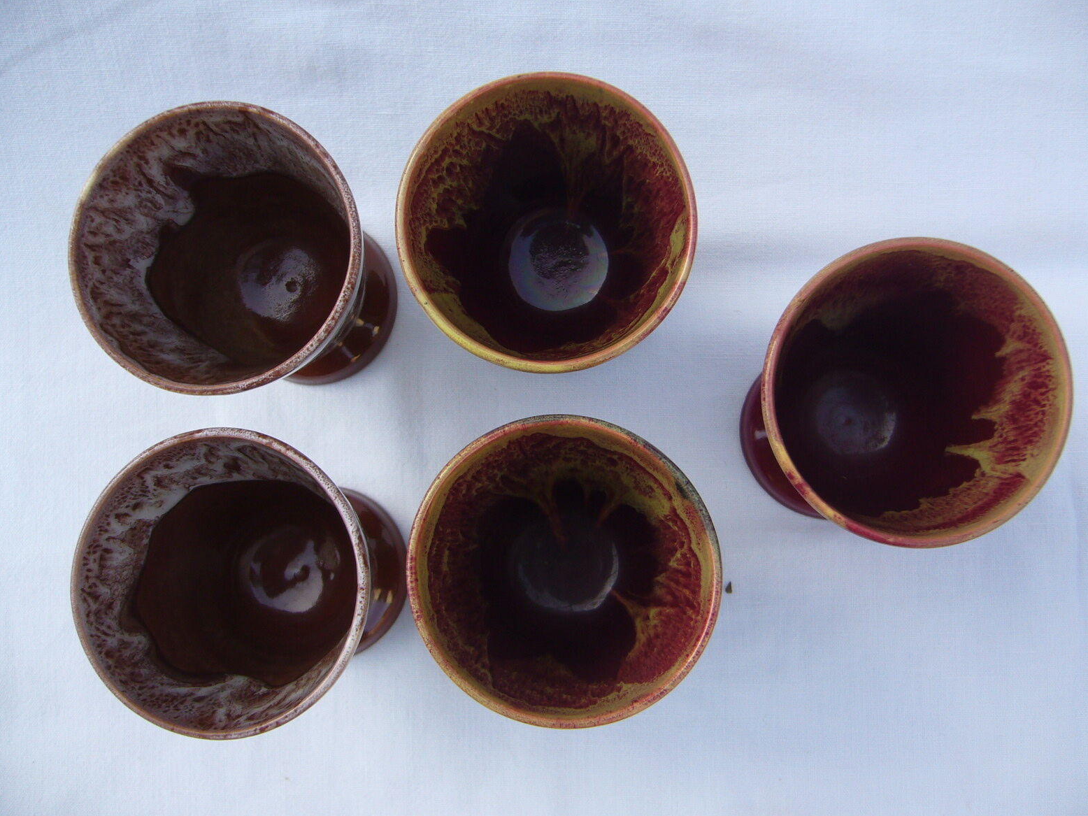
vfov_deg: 39.7
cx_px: 558
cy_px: 417
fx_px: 1131
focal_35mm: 36
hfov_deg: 51.3
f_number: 2.8
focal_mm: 5.8
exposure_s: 1/200
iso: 80
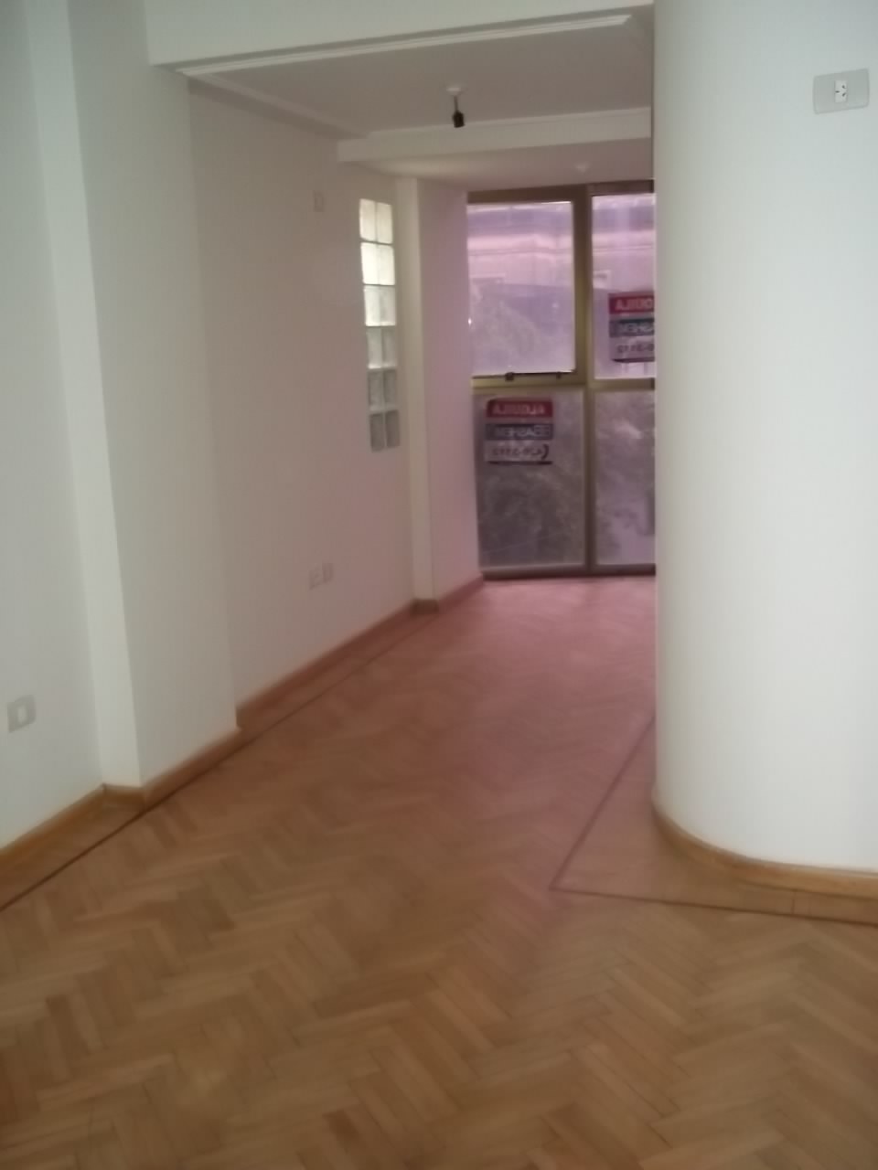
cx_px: 439
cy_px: 585
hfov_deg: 39.7
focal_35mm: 36
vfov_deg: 51.4
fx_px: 1217
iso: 320
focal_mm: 6.5
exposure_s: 1/30
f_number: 3.1
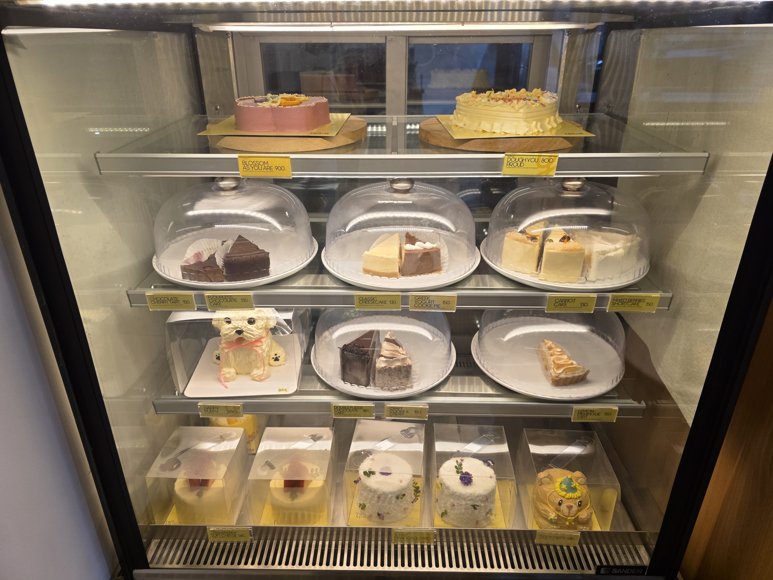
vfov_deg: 58.9
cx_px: 386
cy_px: 290
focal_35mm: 23
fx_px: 514
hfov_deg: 73.9
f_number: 1.7
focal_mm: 6.3
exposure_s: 1/180
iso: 125
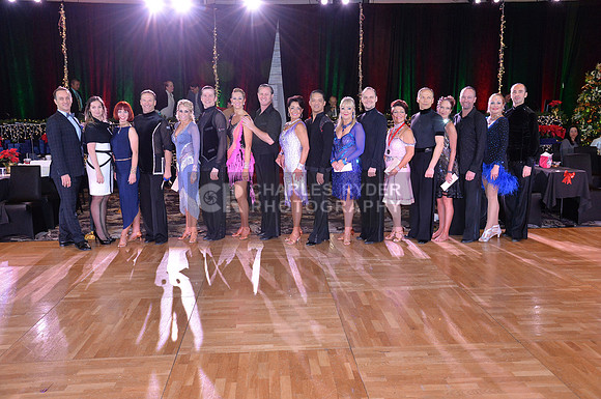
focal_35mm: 34
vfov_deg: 38.8
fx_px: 567
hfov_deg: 55.9
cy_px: 200
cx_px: 300
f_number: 6.3
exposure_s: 1/200
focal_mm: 34
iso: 2500
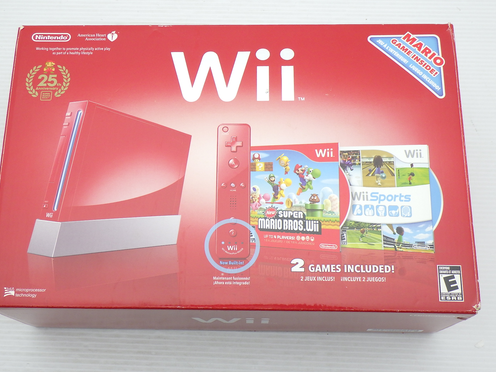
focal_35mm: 48
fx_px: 688
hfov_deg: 39.6
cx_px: 227
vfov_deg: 30.3
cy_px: 183
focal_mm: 7.5
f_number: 4.2
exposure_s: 1/100
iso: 200
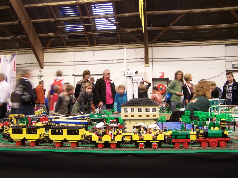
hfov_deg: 49.0
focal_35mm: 38
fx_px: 261
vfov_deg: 37.7
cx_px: 119
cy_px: 89
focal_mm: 6.3
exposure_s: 1/2
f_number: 2.8
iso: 80
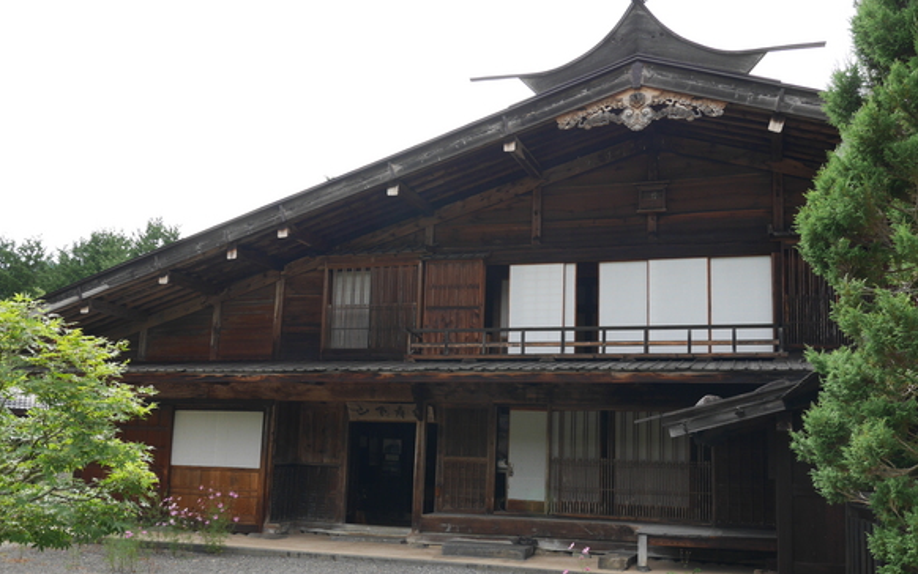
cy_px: 318
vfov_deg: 36.3
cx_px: 464
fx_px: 876
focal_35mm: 35
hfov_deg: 55.3
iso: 200
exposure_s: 1/250
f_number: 5.6
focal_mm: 16
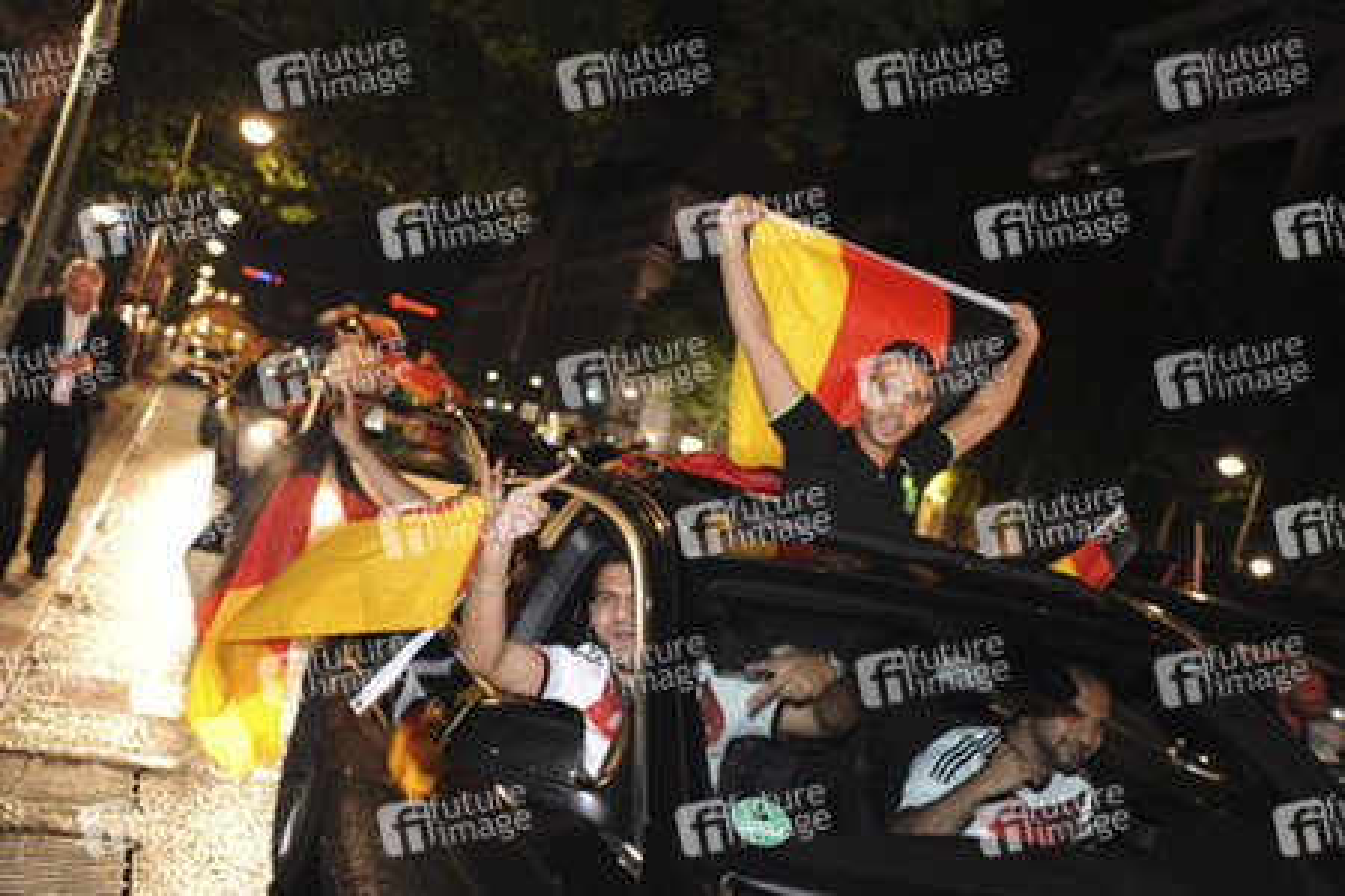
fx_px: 1308
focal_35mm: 35
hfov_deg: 54.4
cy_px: 448
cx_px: 672
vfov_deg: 37.9
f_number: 4
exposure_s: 1/25
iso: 1600
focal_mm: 35
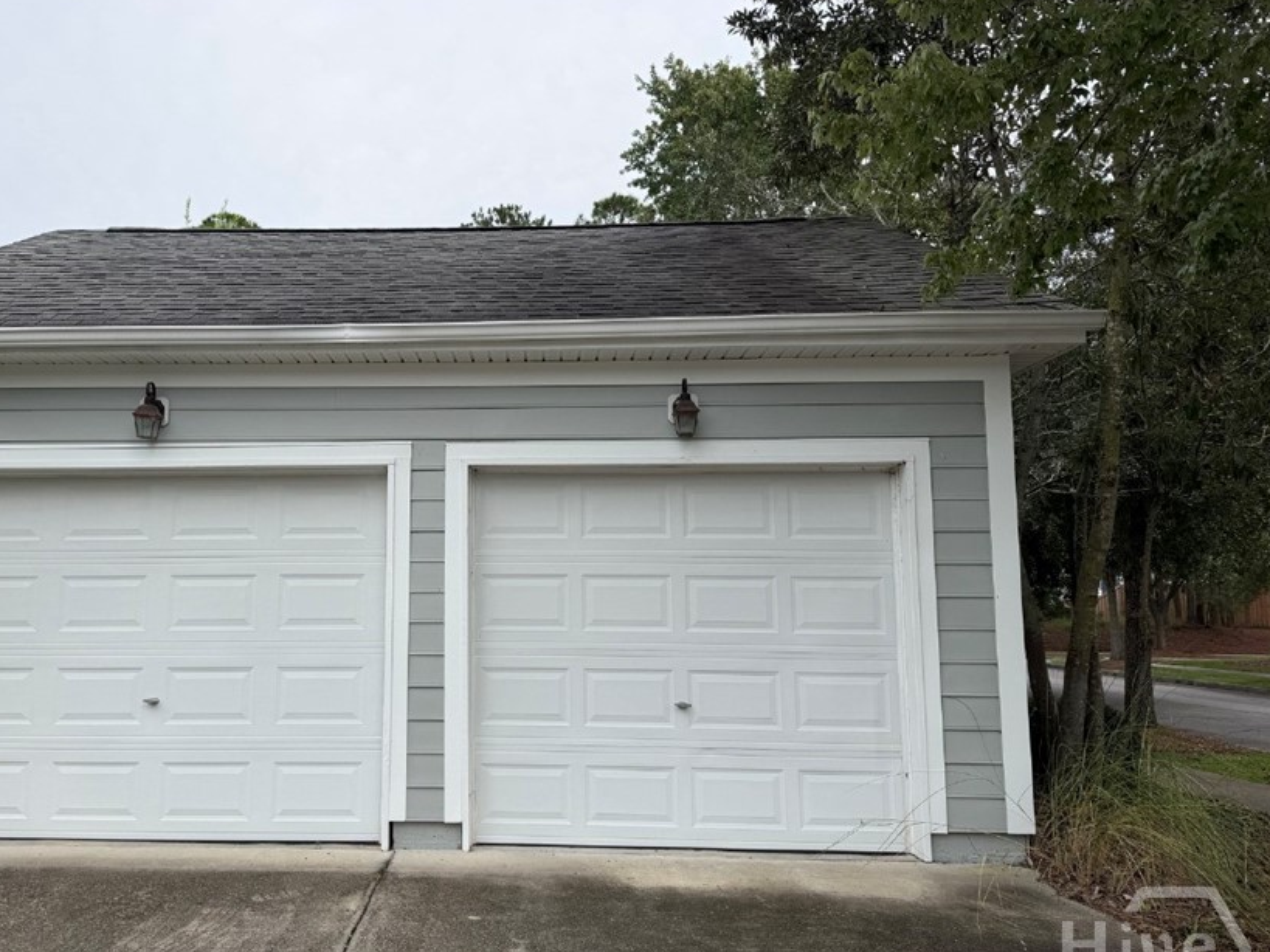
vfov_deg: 46.8
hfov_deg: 59.2
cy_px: 474
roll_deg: -0.4
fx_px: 1100
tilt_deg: +6.4
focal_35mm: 30
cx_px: 481
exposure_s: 1/2232
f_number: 1.78
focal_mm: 6.76
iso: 80
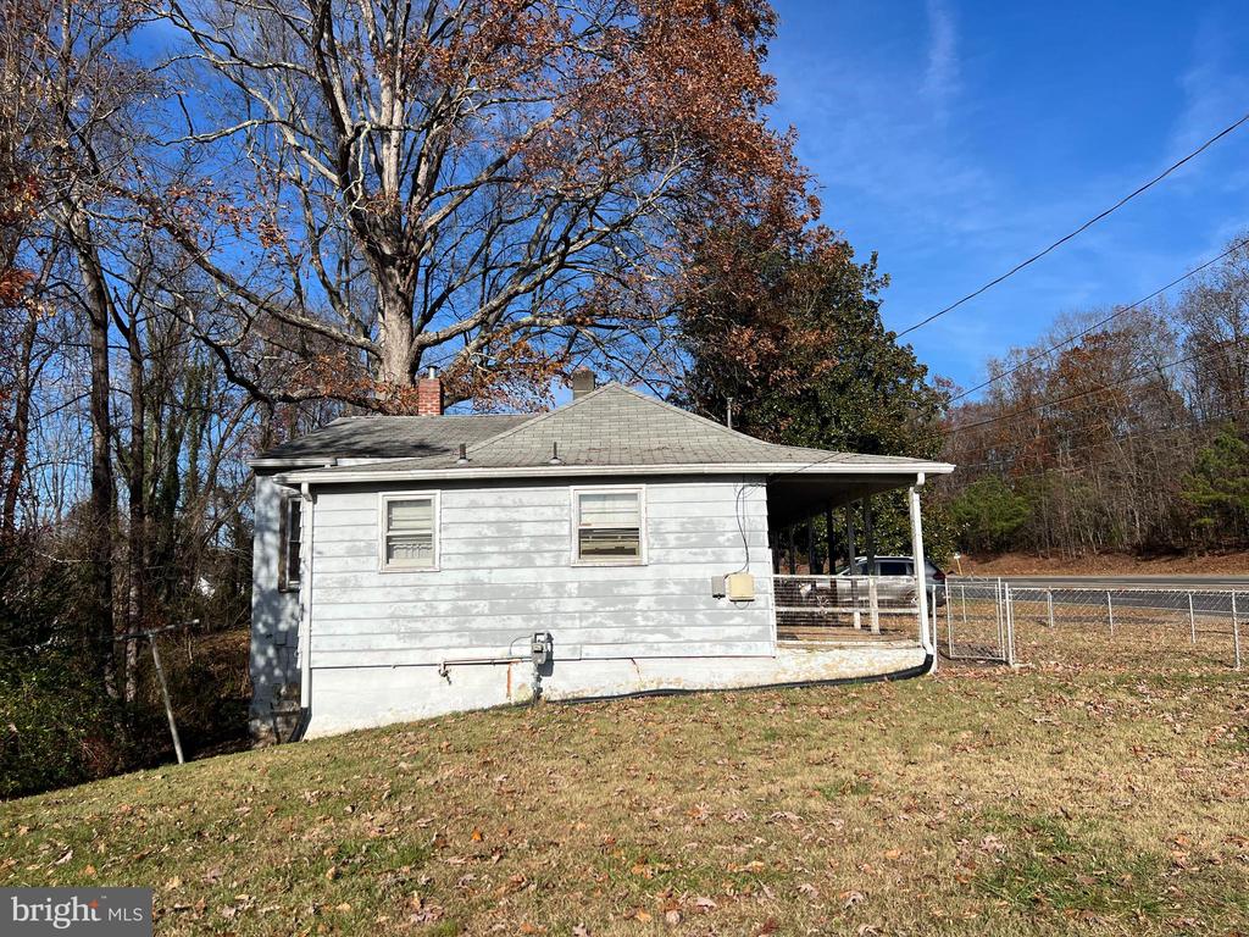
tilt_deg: +7.2
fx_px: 938
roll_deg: +0.9
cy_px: 468
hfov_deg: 67.3
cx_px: 624
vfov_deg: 53.1
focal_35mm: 26
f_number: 1.5
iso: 50
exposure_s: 1/6211
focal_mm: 5.7
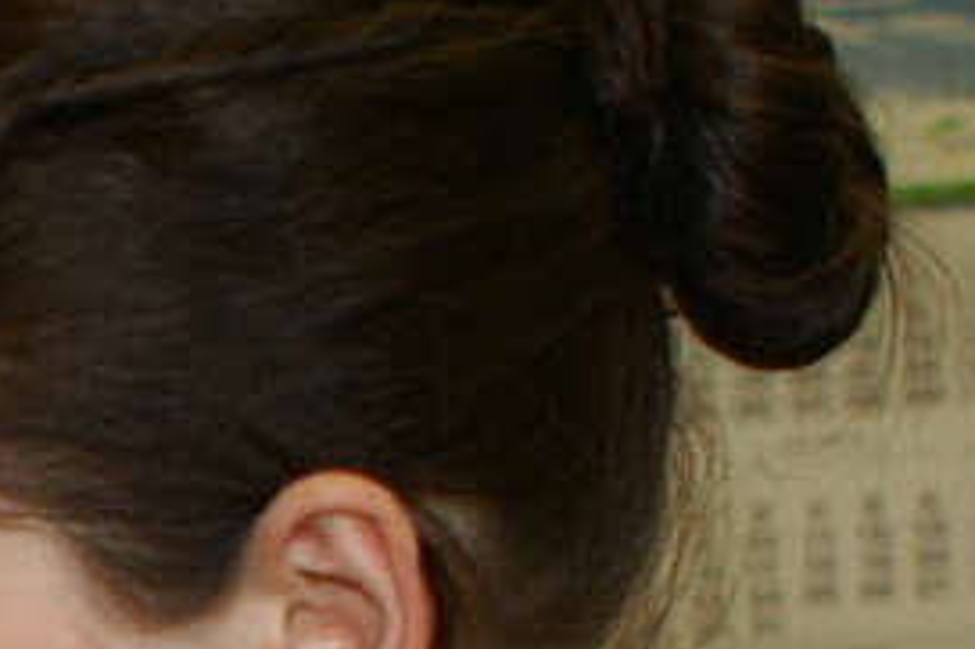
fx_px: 5900
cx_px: -1183
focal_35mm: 218
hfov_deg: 8.8
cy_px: 1275
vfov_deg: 6.1
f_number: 3.5
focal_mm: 28
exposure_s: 1/90
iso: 100
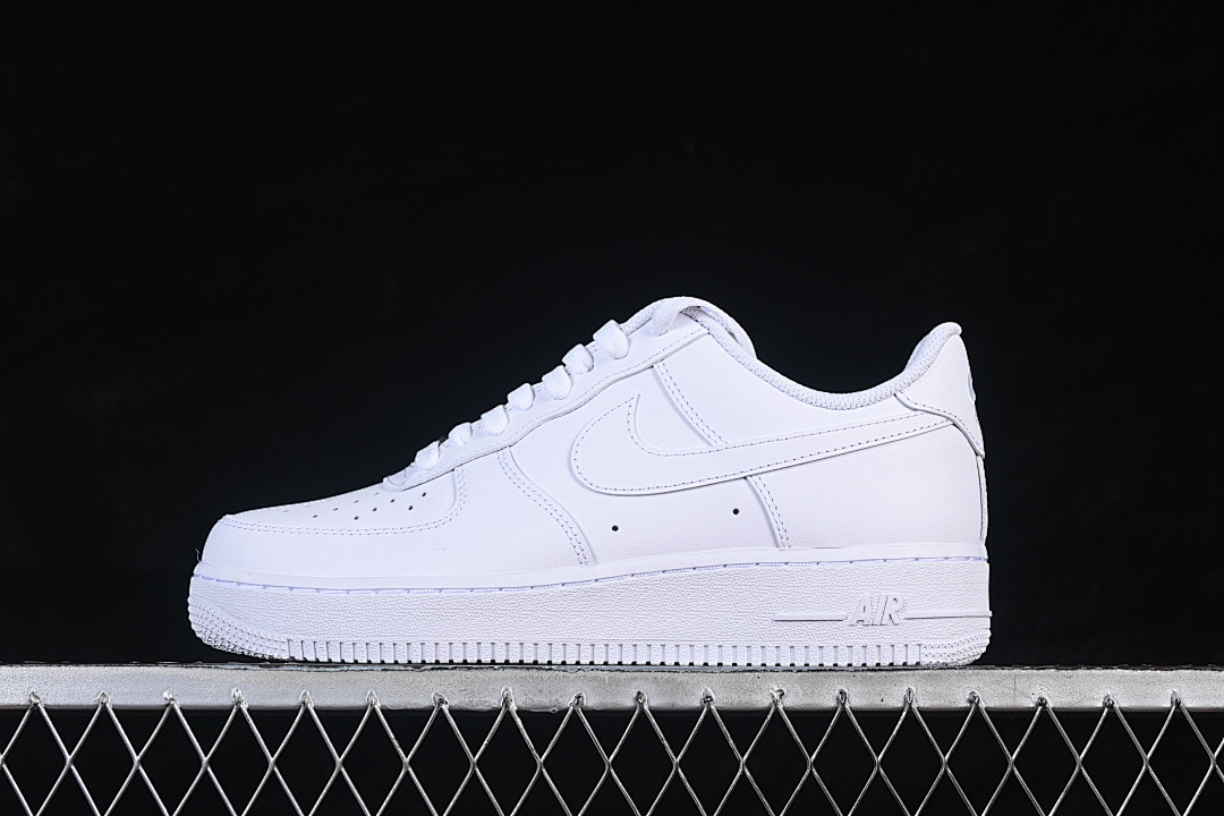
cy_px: 408
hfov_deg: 27.0
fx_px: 2550
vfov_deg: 18.2
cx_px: 612
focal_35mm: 75
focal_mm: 50
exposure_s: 1/80
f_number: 8
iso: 160
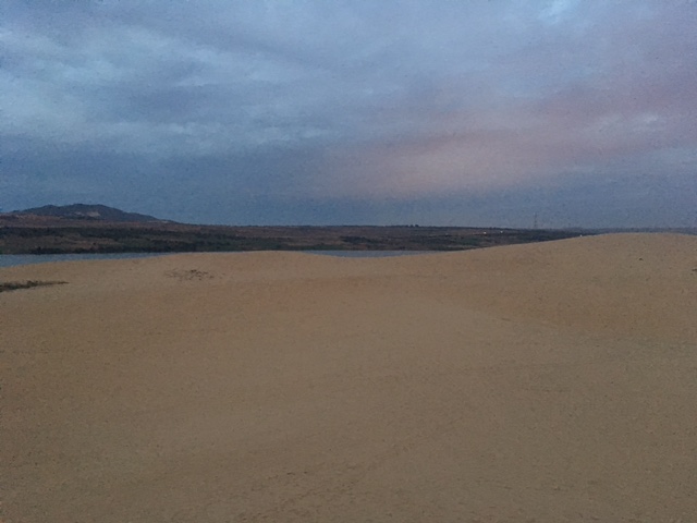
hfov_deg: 61.7
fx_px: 584
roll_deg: -0.2
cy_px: 262
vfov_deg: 48.2
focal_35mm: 29
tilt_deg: -3.0
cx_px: 348
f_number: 2.2
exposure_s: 1/17
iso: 640
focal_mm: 4.15
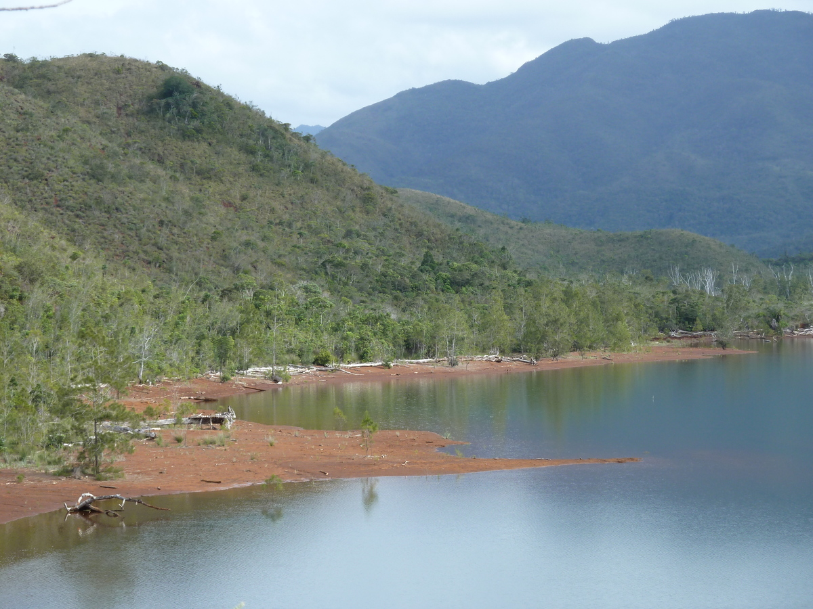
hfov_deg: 16.6
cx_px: 406
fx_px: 2795
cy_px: 304
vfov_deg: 12.5
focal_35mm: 119
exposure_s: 1/200
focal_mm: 19.5
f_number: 4.4
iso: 80
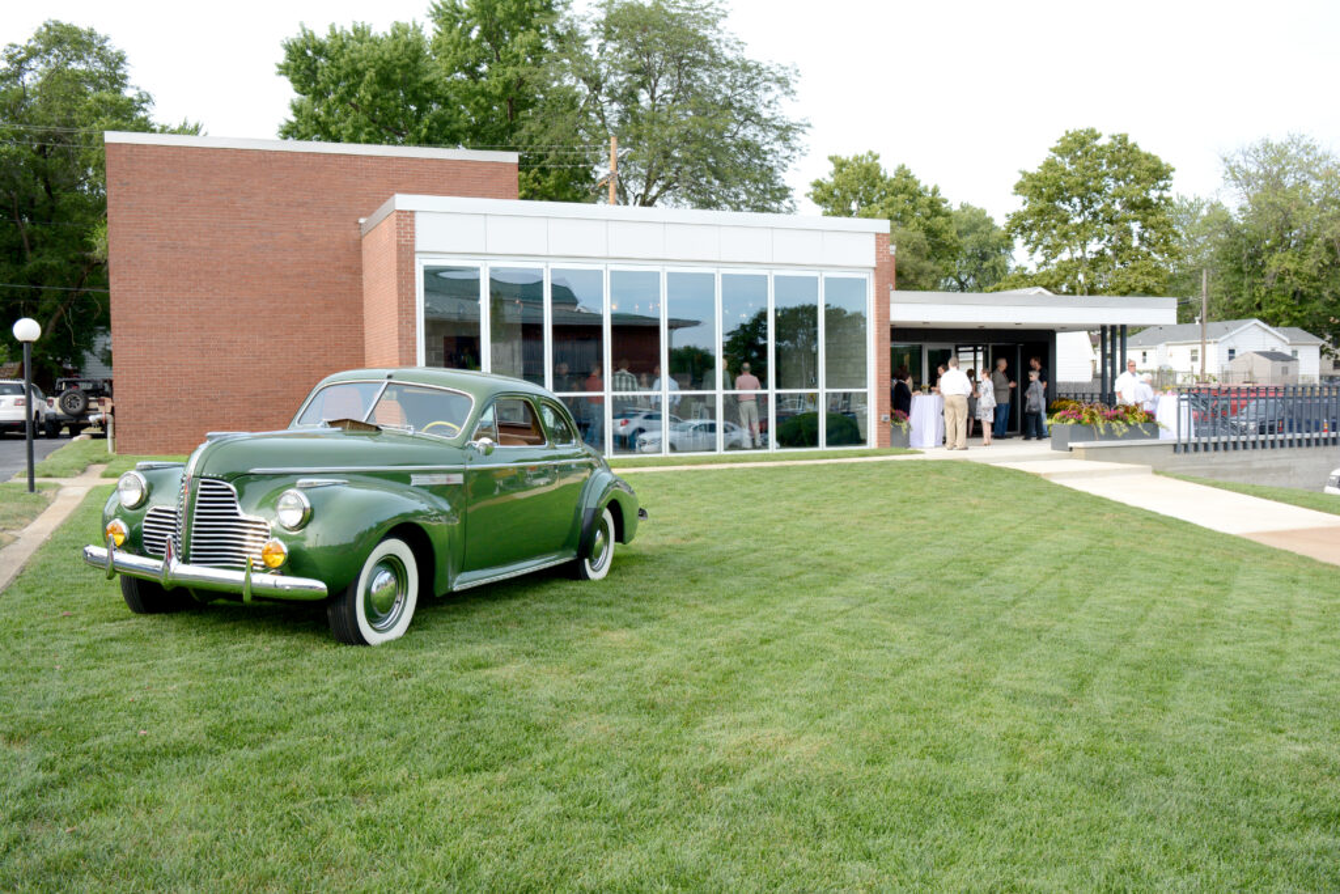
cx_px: 670
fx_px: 1173
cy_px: 447
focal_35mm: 32
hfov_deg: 59.5
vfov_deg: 41.7
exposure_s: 1/200
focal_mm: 21
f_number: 9
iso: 200
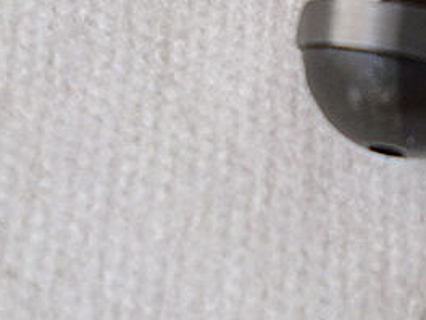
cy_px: 78
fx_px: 1046
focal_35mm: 85
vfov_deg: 17.3
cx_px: 484
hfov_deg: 21.7
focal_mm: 6.3
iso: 100
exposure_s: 1/60
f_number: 3.1
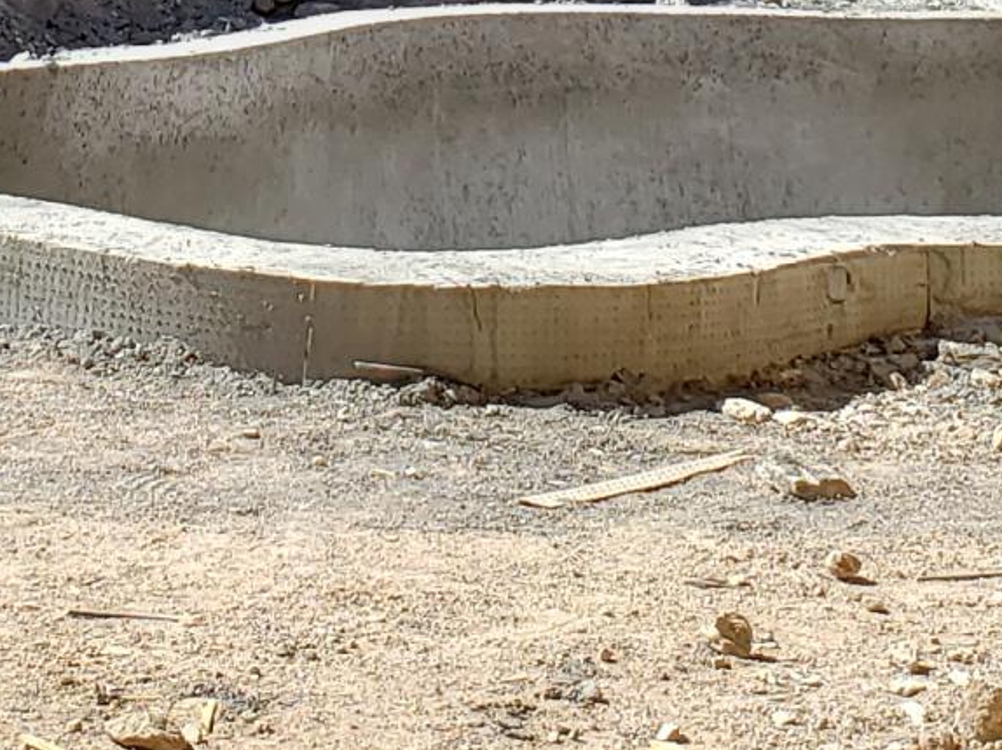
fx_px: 3935
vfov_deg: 10.4
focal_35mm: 136
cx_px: 197
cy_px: -502
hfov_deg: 14.4
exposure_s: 1/927
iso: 50
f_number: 2.4
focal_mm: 4.3
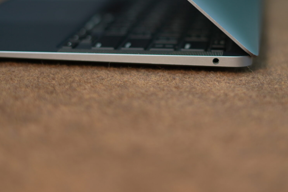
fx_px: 688
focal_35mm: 86
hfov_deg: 23.6
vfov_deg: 15.8
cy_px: 51
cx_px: 186
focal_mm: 50
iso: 320
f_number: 1.8
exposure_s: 1/100
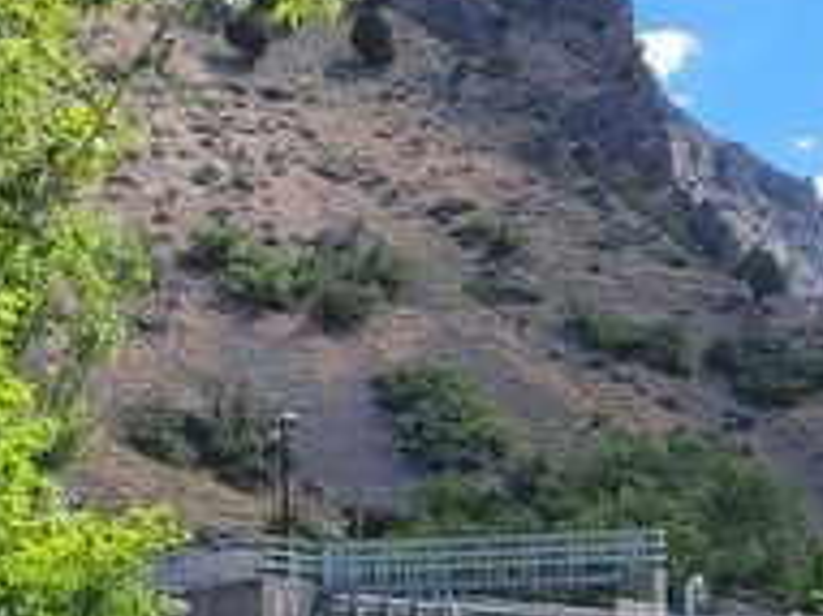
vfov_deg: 13.1
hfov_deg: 18.0
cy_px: 814
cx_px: 530
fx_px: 2590
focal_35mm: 109
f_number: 1.8
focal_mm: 5.4
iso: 40
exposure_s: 1/1770
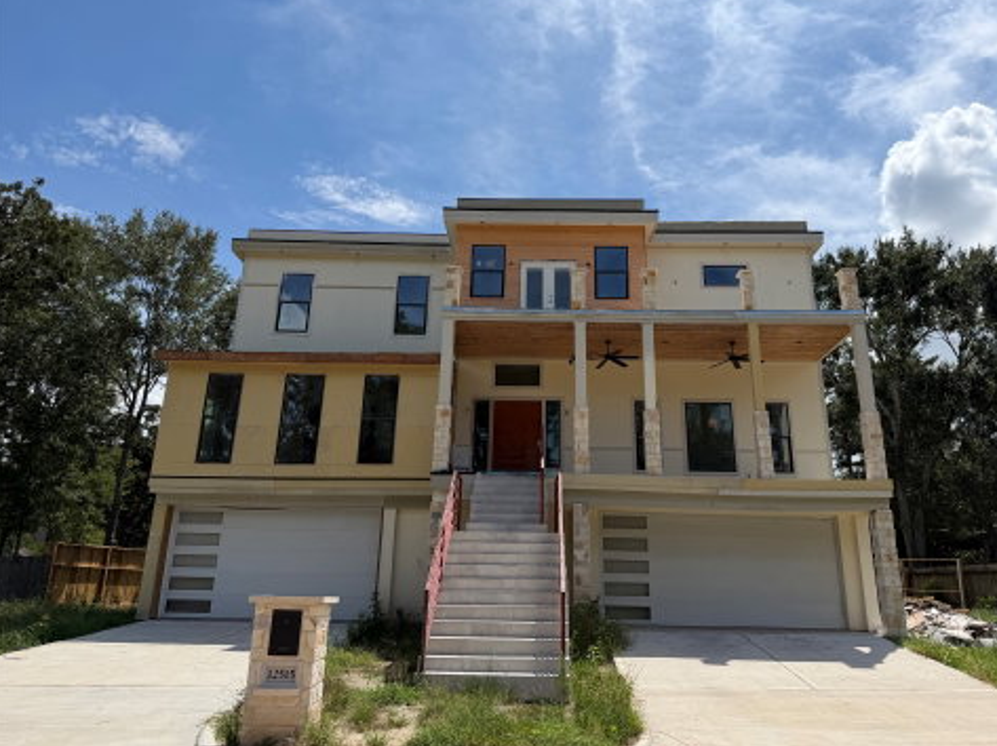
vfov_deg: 52.9
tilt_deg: +18.8
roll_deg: -0.9
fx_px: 748
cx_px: 531
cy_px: 343
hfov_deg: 67.3
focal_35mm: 26
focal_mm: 6.76
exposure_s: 1/7353
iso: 80
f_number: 1.78
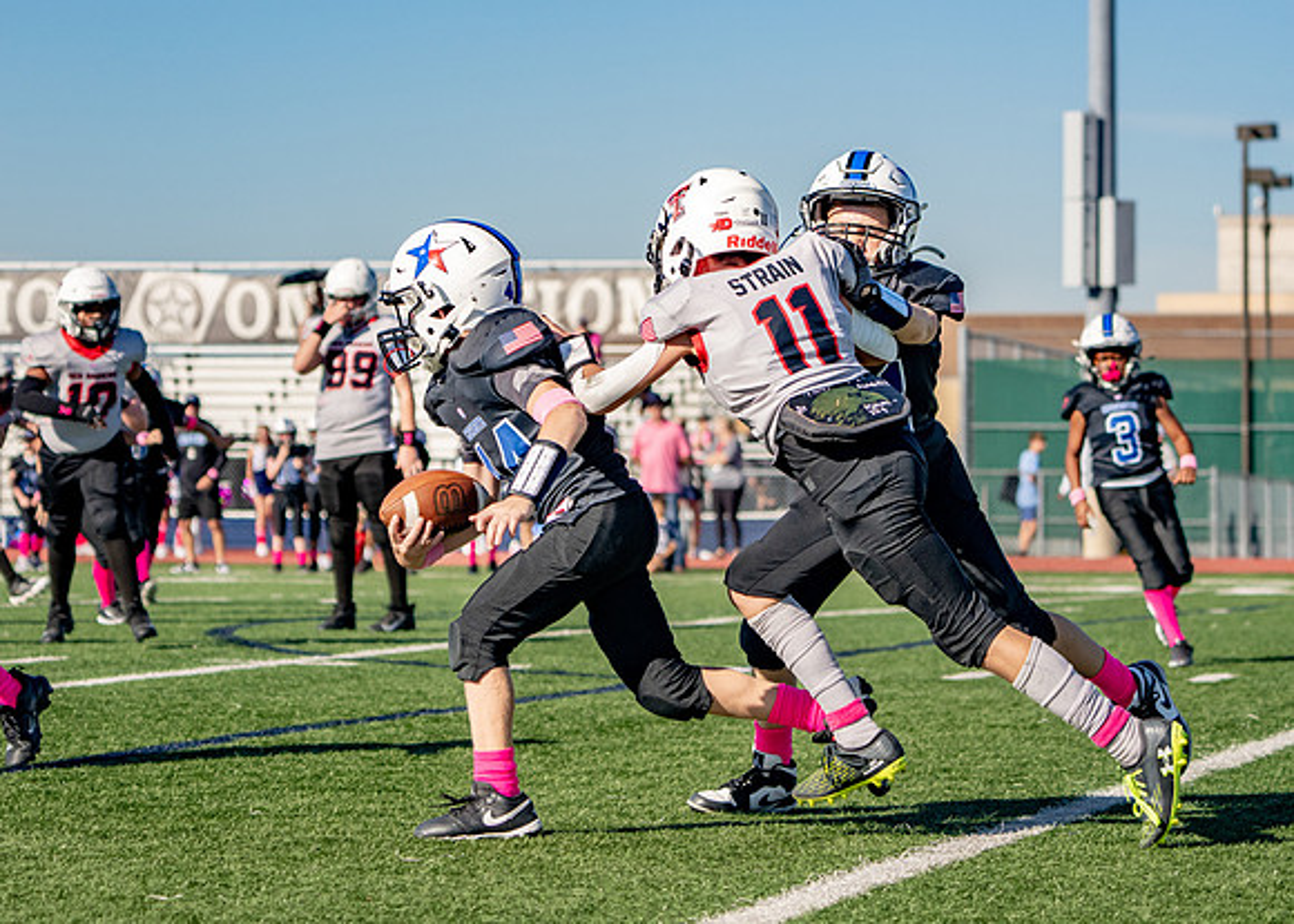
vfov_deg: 9.6
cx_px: 632
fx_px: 5491
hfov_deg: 13.4
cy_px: 478
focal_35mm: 149
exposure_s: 1/2500
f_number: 4.5
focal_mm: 100
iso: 320
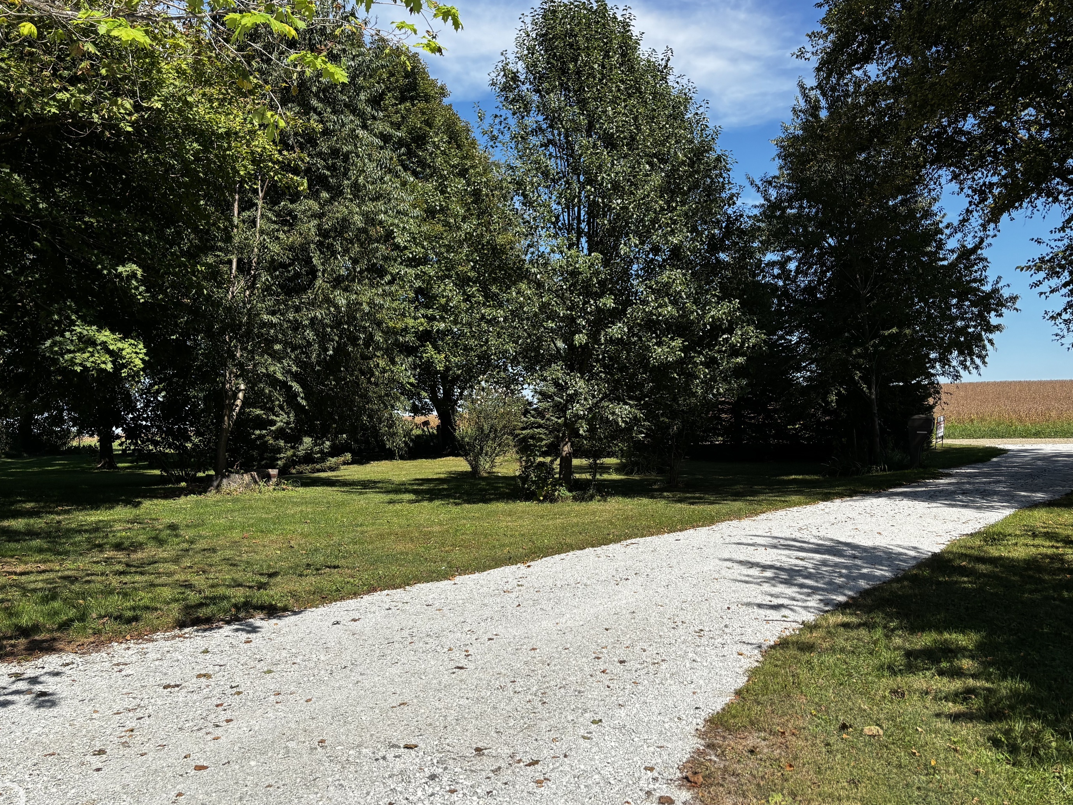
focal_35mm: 29
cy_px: 411
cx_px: 533
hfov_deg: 61.7
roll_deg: +1.9
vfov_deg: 48.2
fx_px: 899
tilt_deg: -0.8
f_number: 1.6
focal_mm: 5.96
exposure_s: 1/3311
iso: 50
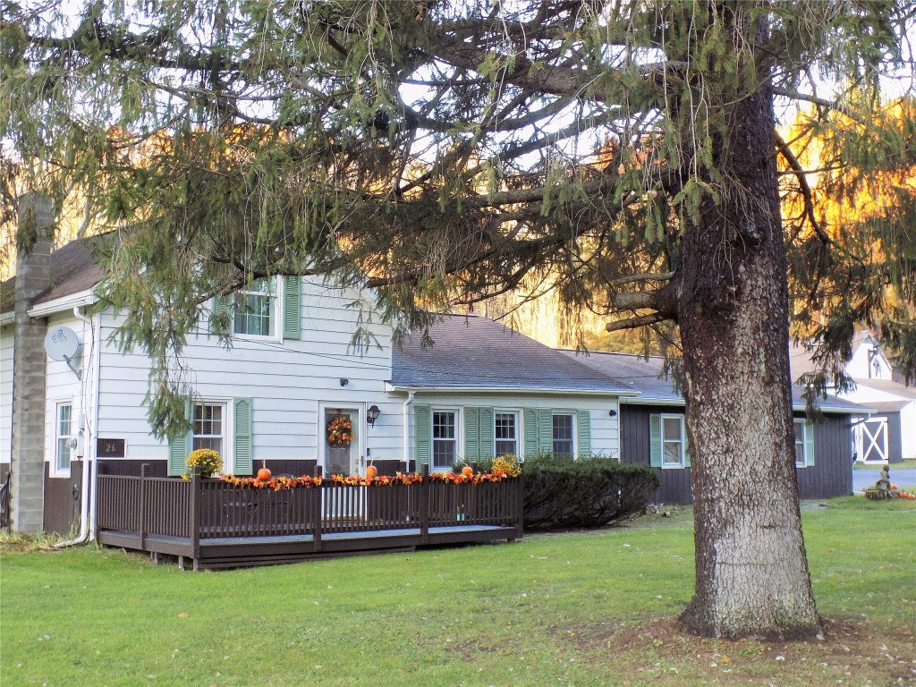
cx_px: 458
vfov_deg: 31.5
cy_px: 344
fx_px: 1217
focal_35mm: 46
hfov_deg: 41.2
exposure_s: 1/30
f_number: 3.7
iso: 125
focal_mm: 8.1
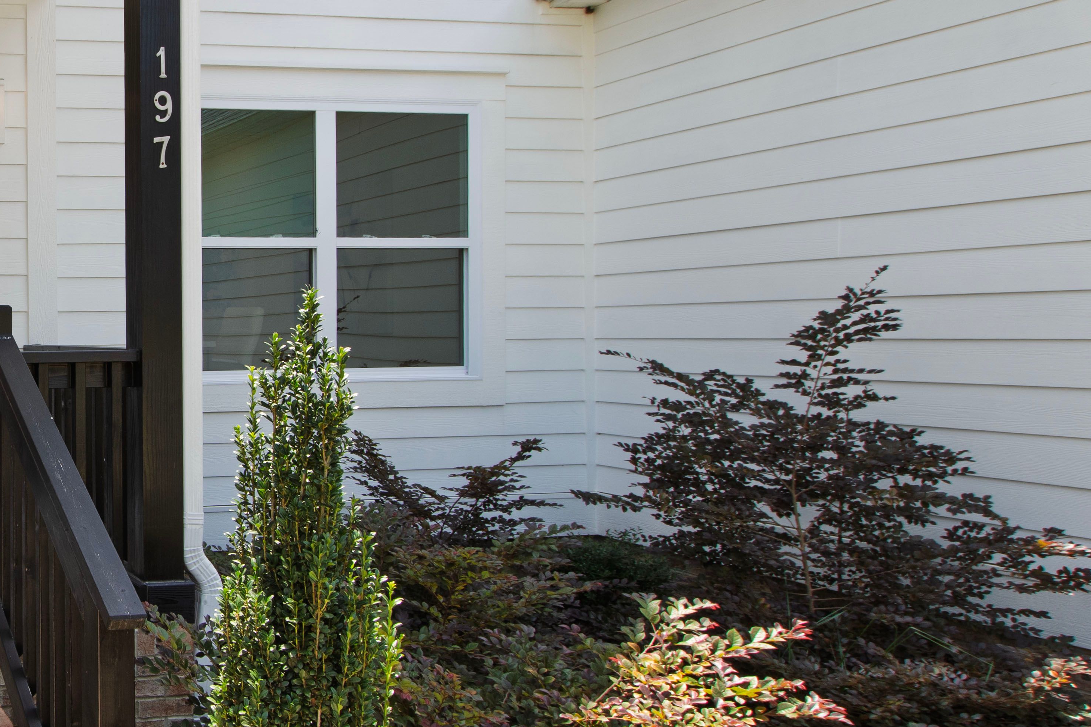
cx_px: 74
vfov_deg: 46.4
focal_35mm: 28
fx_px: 849
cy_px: 364
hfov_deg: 55.1
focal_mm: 10
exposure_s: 1/60
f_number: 8
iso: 100
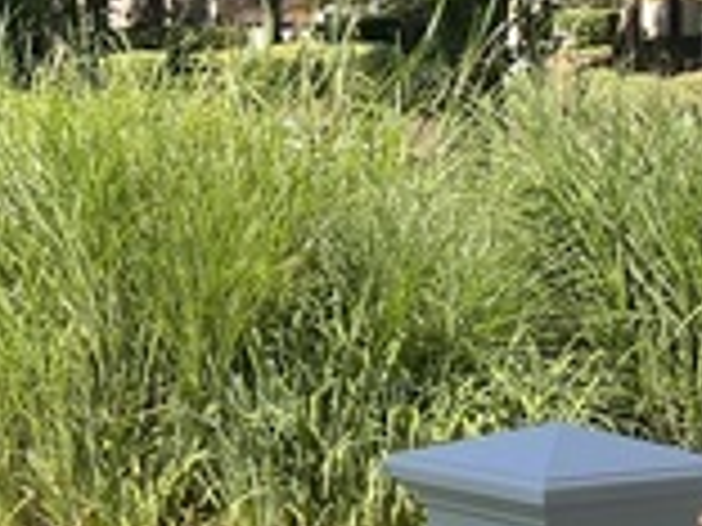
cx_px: 29
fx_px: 2251
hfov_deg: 17.4
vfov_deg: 13.3
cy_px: 306
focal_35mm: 111
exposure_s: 1/858
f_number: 1.6
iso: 50
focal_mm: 5.1
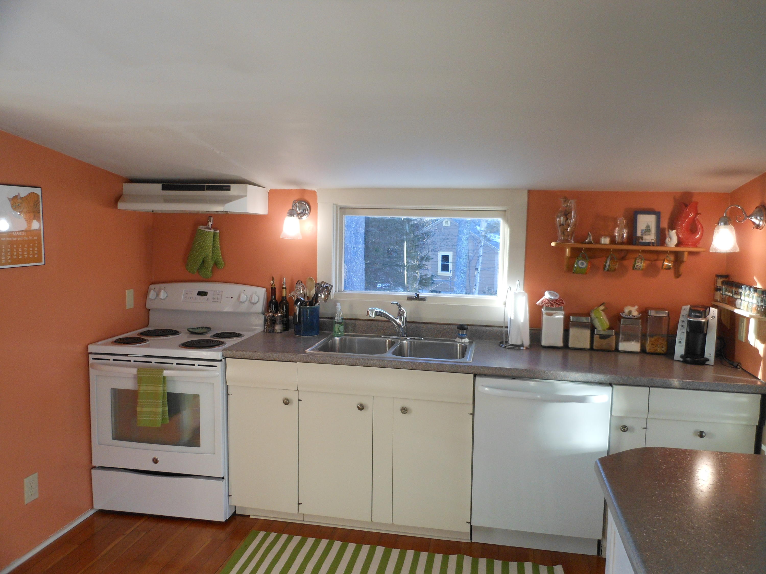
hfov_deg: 63.4
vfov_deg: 49.7
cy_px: 287
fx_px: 620
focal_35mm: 28
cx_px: 383
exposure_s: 1/30
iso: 125
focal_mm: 5
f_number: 3.7
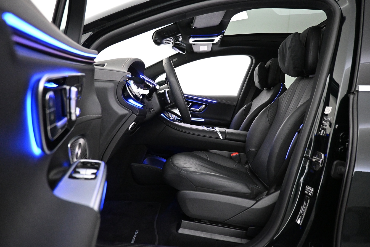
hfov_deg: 73.7
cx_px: 185
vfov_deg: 53.1
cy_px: 124
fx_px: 247
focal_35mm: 24
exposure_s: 1/60
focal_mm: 16
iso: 4000
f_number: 3.5
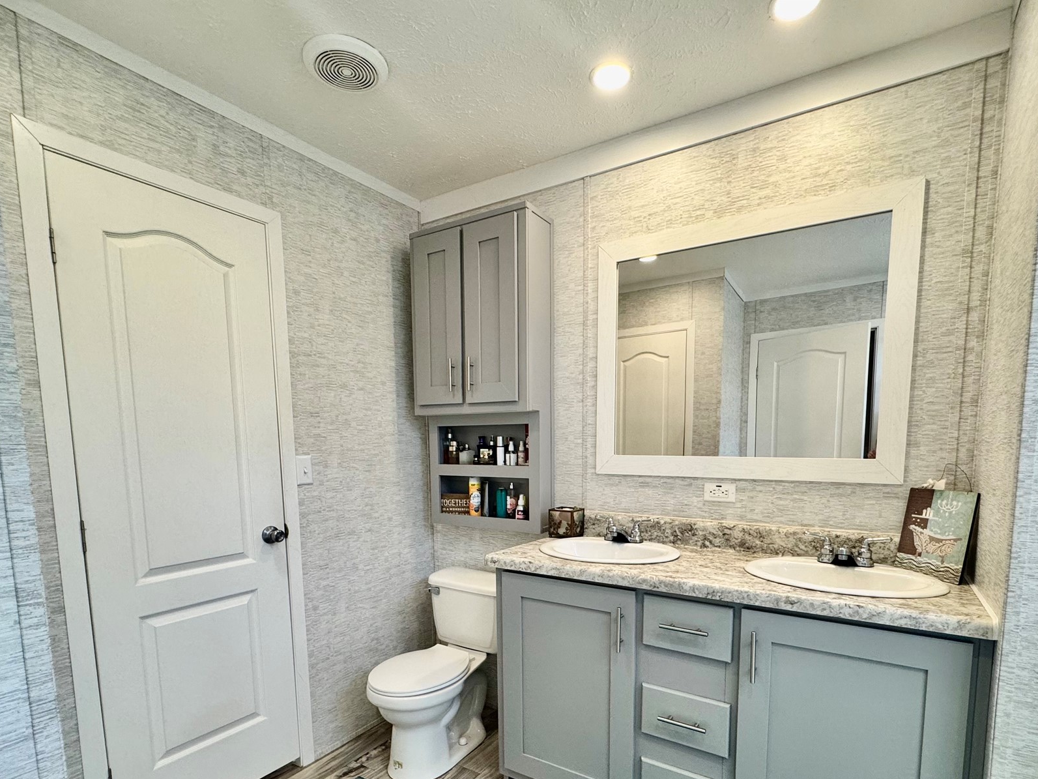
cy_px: 499
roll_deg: +0.4
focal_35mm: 18
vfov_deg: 70.1
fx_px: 540
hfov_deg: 87.7
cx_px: 546
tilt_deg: -6.4
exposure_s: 1/120
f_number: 2.2
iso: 160
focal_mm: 2.22
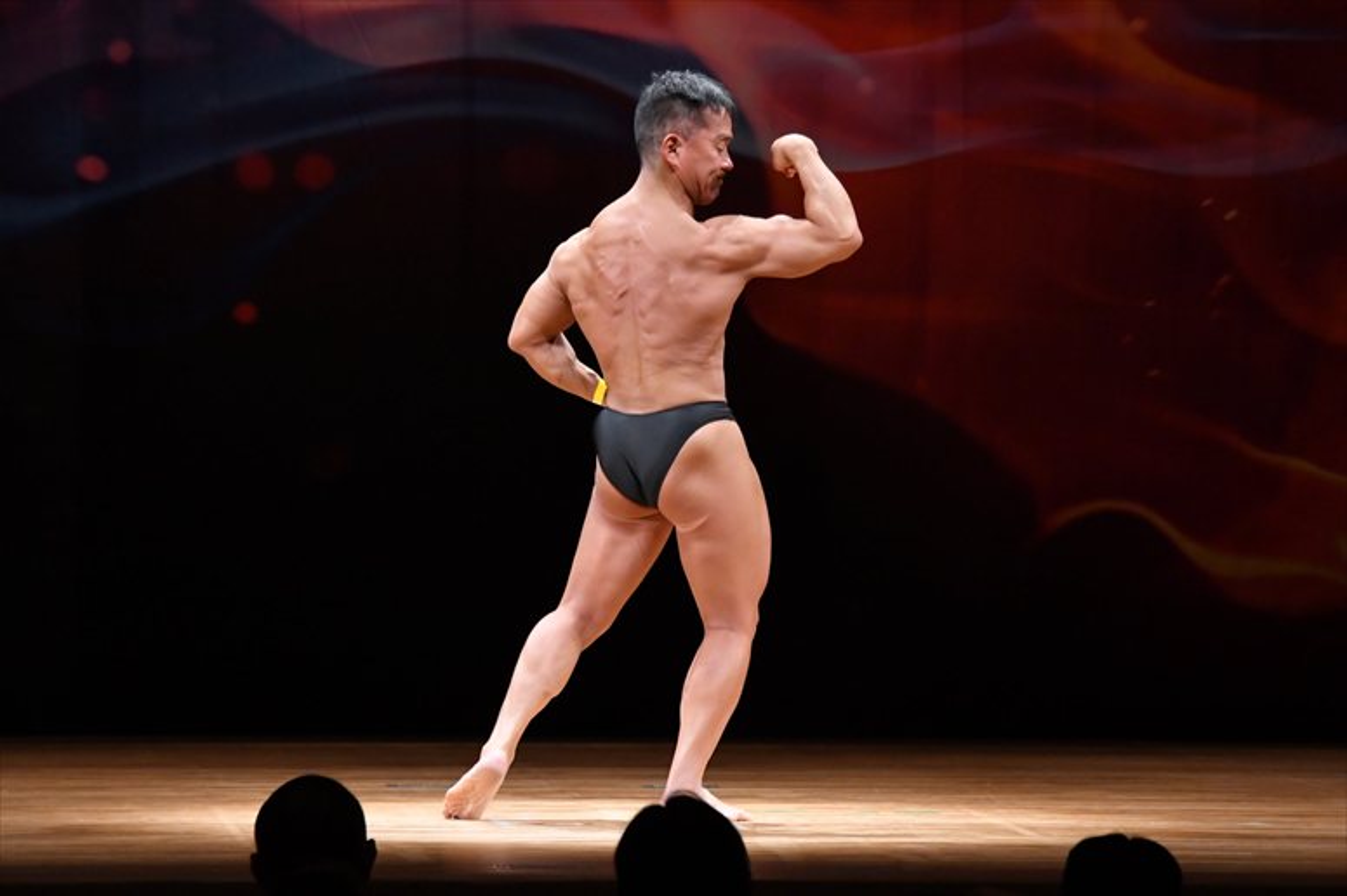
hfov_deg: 8.1
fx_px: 9537
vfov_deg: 5.4
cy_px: 448
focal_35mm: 255
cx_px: 674
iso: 4000
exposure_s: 1/400
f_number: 5.6
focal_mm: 170
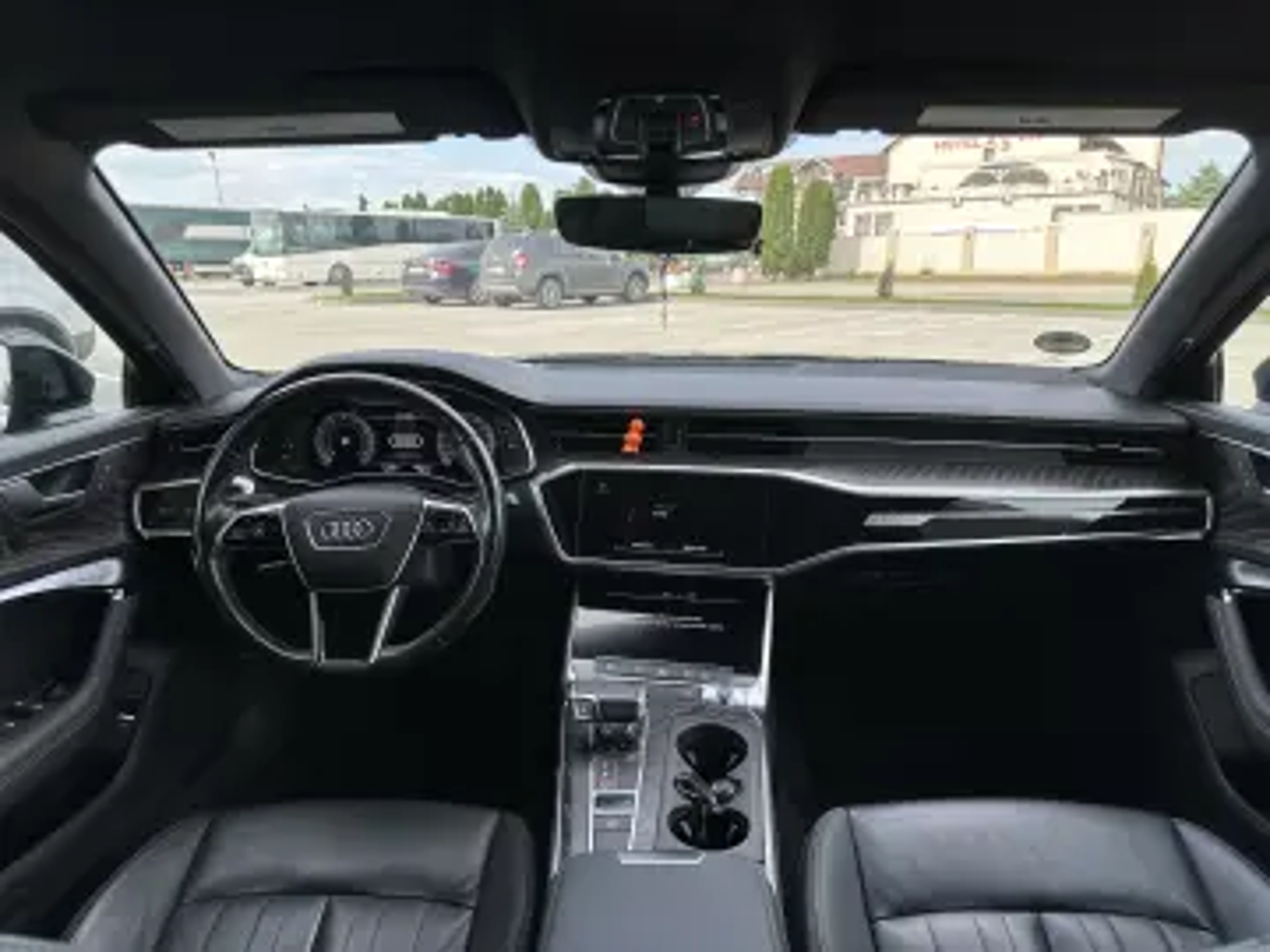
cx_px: 635
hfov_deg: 71.6
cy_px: 476
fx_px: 881
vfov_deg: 56.8
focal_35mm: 24
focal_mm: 6.86
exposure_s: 1/634
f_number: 1.78
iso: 80
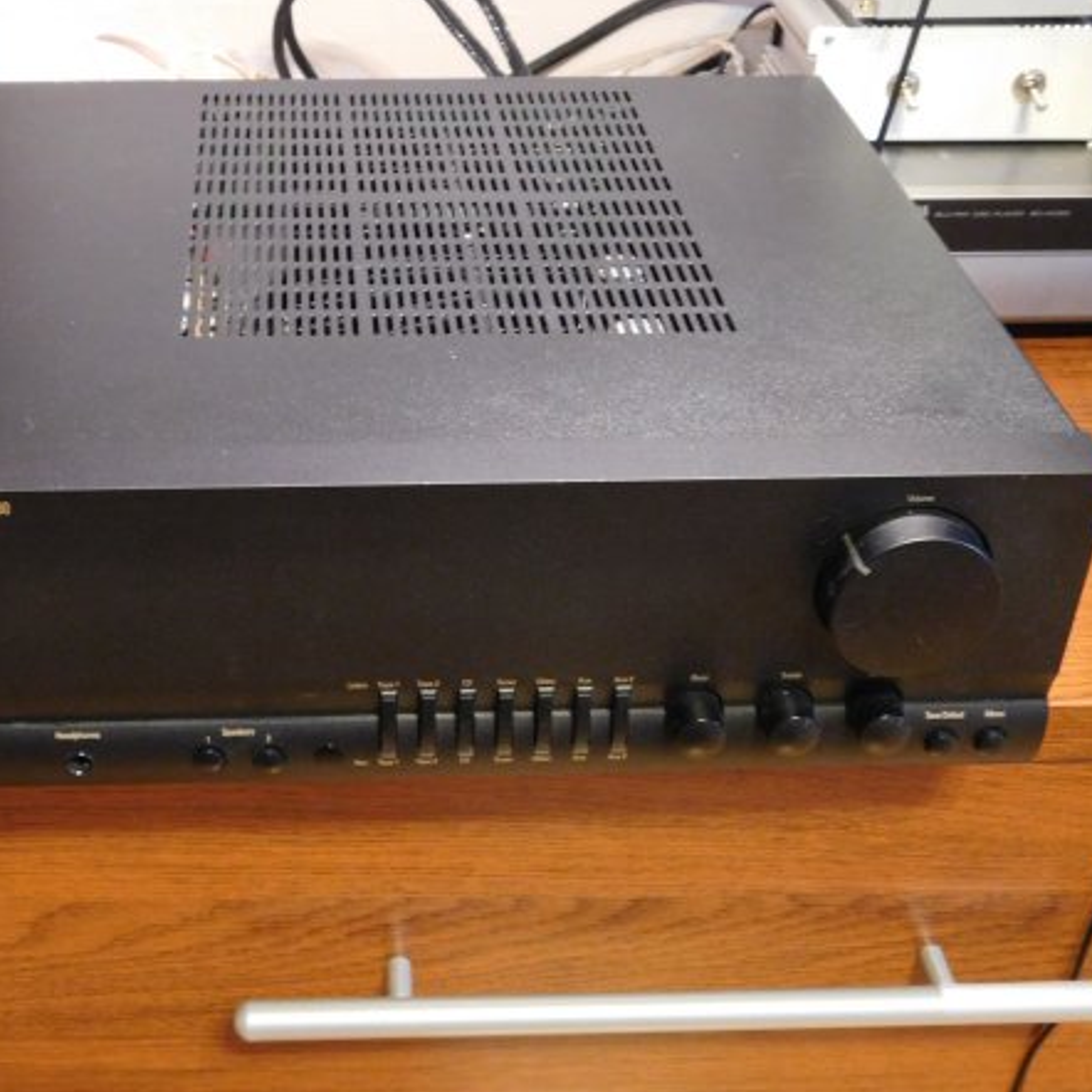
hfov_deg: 35.1
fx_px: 1713
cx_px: 400
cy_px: 541
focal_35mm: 48
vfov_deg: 35.4
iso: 800
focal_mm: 7.1
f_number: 3.6
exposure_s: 1/6
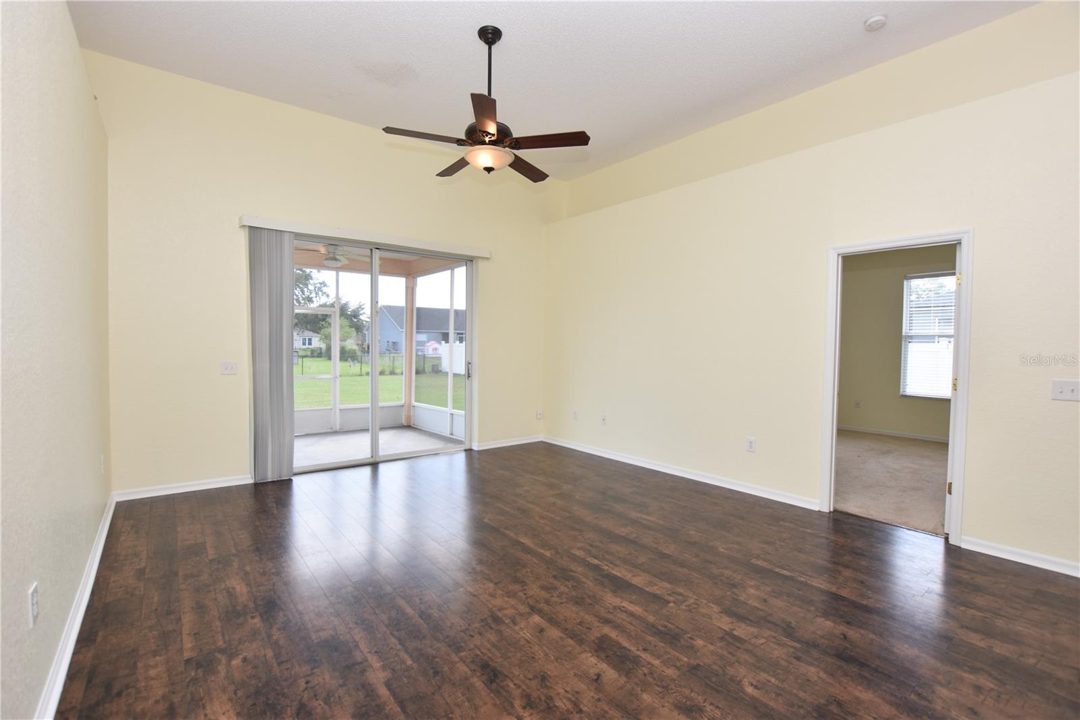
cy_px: 360
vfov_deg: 77.3
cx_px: 540
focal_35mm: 15
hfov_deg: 100.4
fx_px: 450
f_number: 5
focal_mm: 10
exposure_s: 1/100
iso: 200
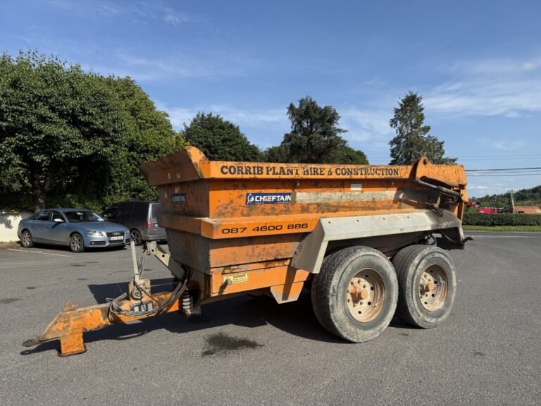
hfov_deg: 71.6
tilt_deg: +1.1
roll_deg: -0.2
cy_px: 203
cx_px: 270
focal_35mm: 24
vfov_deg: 56.8
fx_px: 375
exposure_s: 1/4673
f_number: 1.78
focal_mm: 6.76
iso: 80
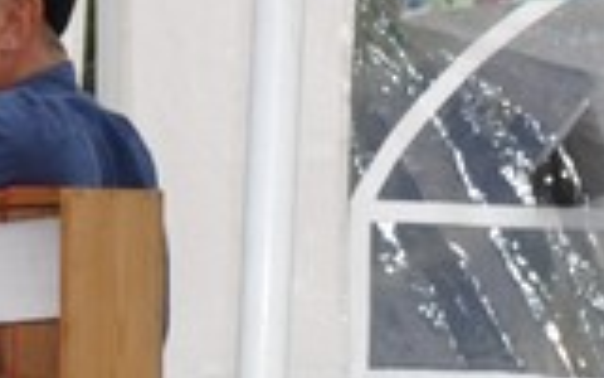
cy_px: 658
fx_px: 4905
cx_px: -1336
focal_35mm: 298
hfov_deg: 6.3
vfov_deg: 4.4
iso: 200
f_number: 6.3
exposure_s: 1/200
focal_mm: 26
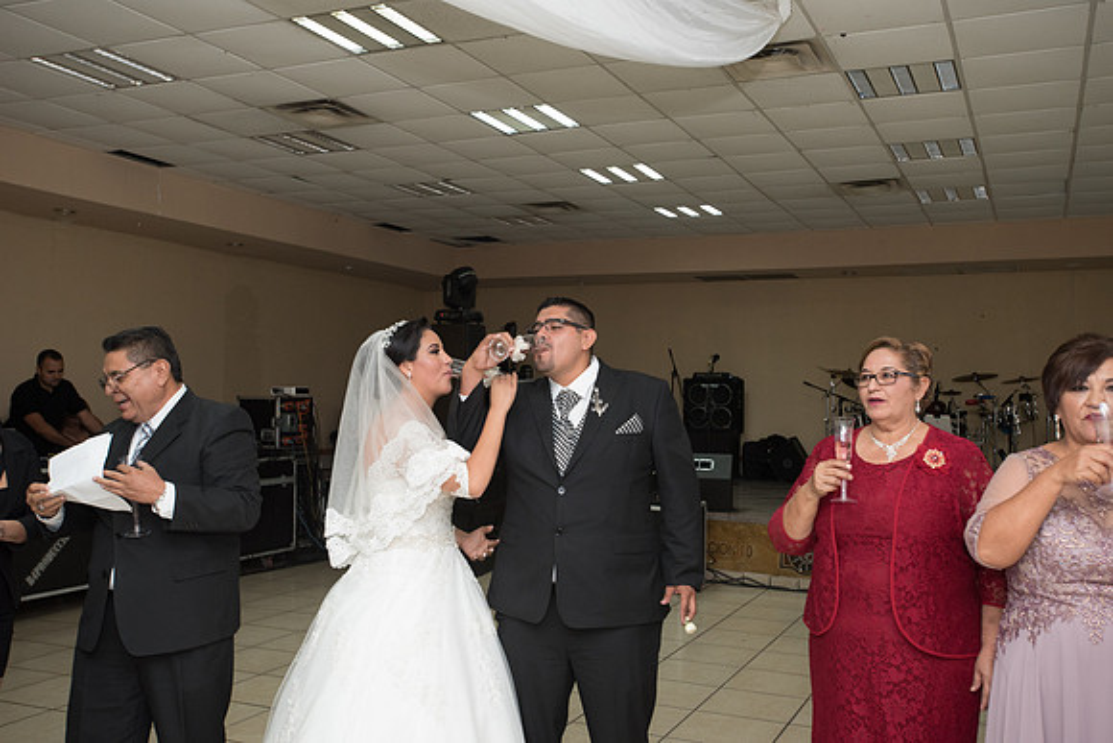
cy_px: 372
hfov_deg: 54.4
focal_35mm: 35
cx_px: 556
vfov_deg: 37.9
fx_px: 1082
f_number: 3.5
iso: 1600
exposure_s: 1/100
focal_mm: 35
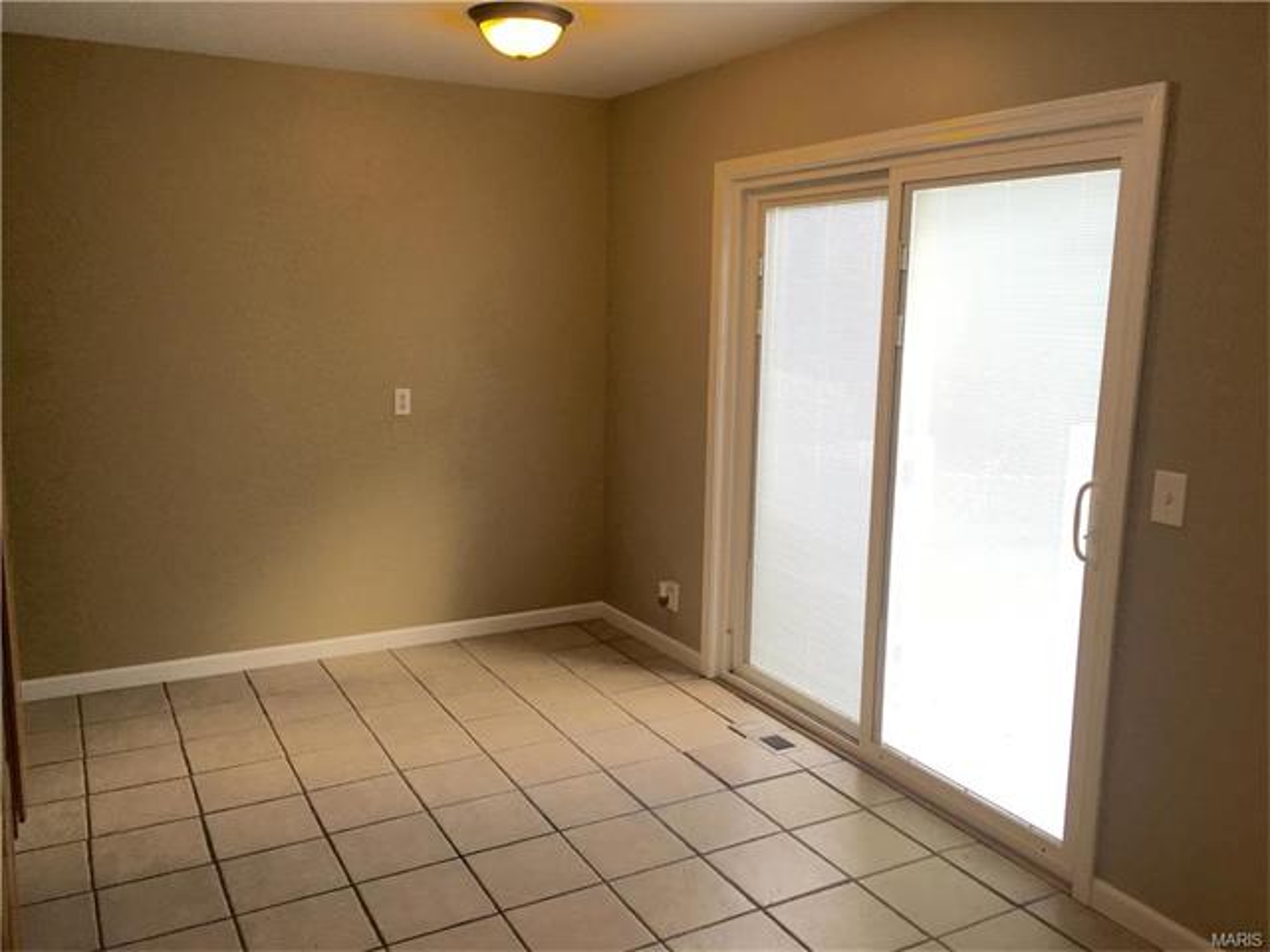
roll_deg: -1.4
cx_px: 635
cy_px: 476
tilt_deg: -9.6
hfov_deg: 61.7
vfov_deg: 48.2
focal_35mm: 29
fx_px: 1064
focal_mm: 4.15
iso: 32
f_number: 2.2
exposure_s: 1/40
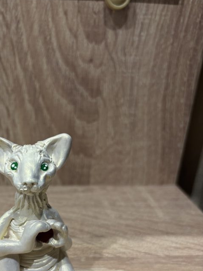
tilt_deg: -26.4
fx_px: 329
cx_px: 40
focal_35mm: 42
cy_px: 195
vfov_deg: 43.7
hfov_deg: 33.3
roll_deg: -1.9
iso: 100
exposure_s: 1/50
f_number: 1.6
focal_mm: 5.96
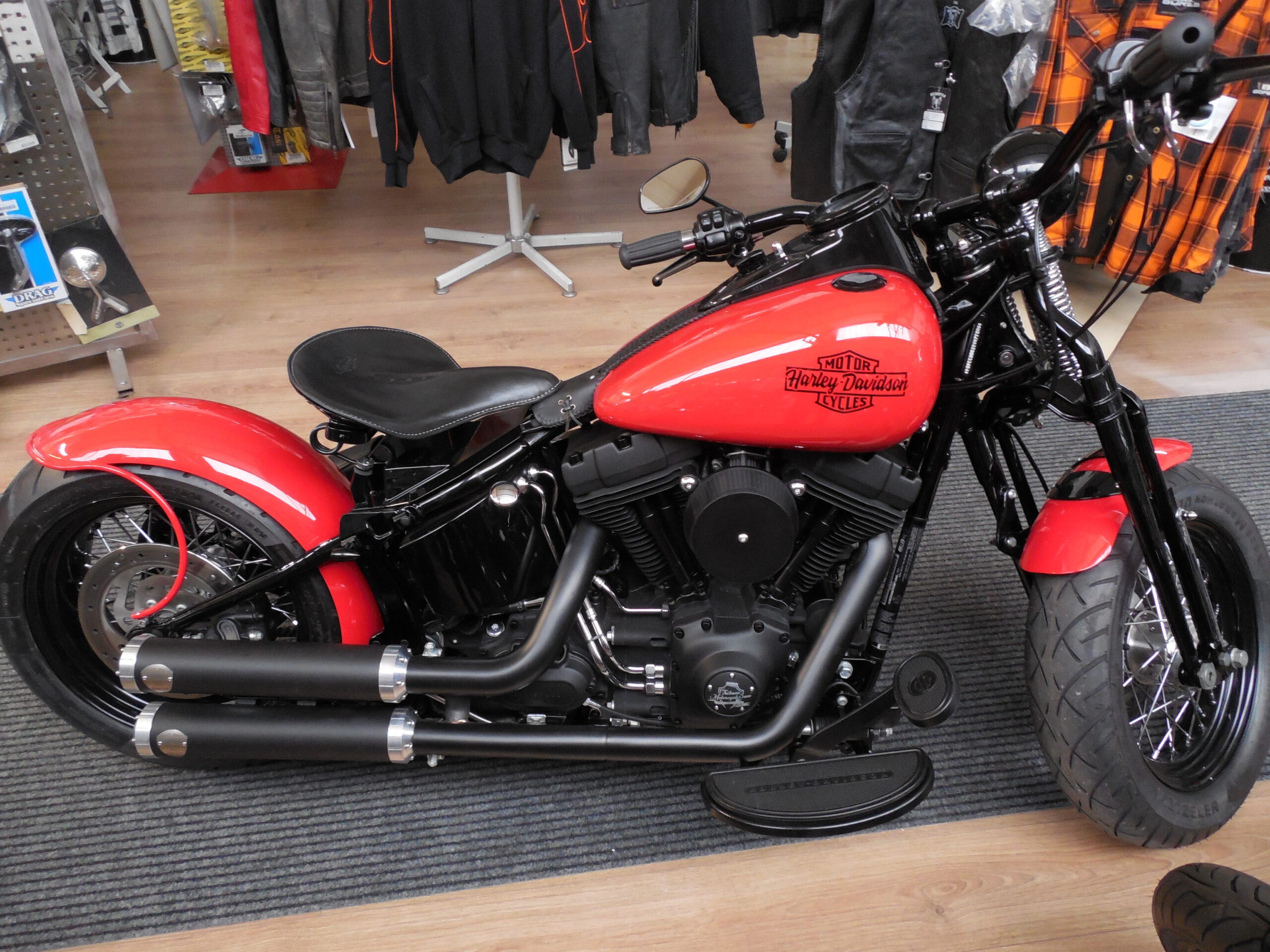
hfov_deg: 69.4
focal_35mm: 25
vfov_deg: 54.9
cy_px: 476
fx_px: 917
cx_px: 635
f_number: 3.3
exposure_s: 1/13
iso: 400
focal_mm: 4.5
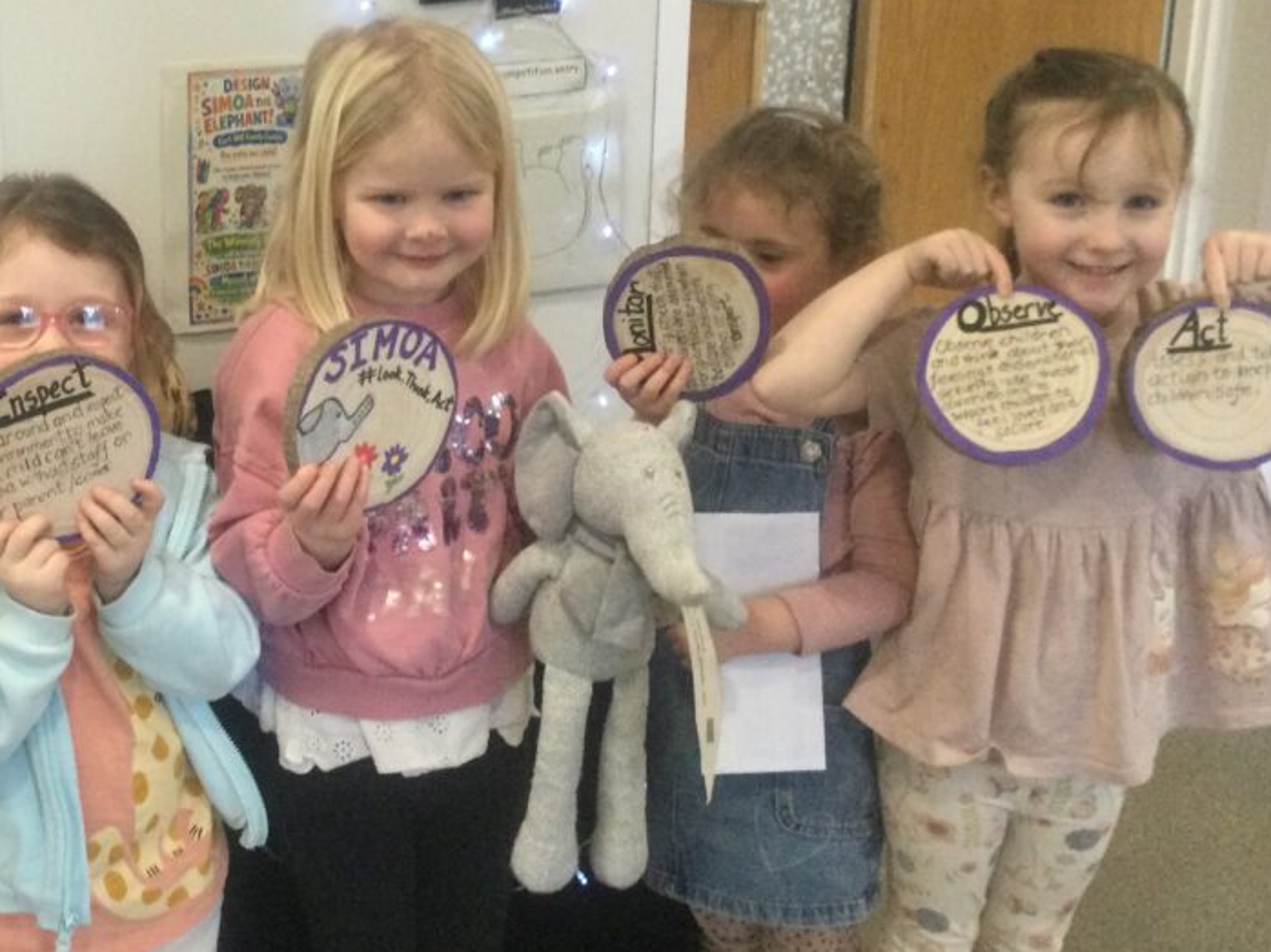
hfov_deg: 33.7
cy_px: 256
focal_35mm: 56
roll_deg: -0.1
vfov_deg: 25.8
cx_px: 328
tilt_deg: -17.6
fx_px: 2055
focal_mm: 3.3
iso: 200
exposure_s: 1/33
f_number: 2.4
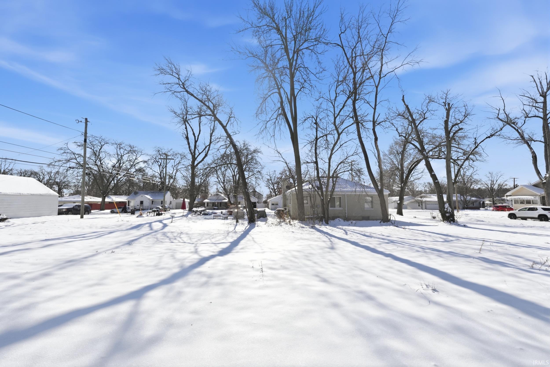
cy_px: 184
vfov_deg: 77.3
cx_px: 275
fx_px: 229
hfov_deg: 100.4
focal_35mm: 15
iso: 800
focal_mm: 10
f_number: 6.3
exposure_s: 1/4000
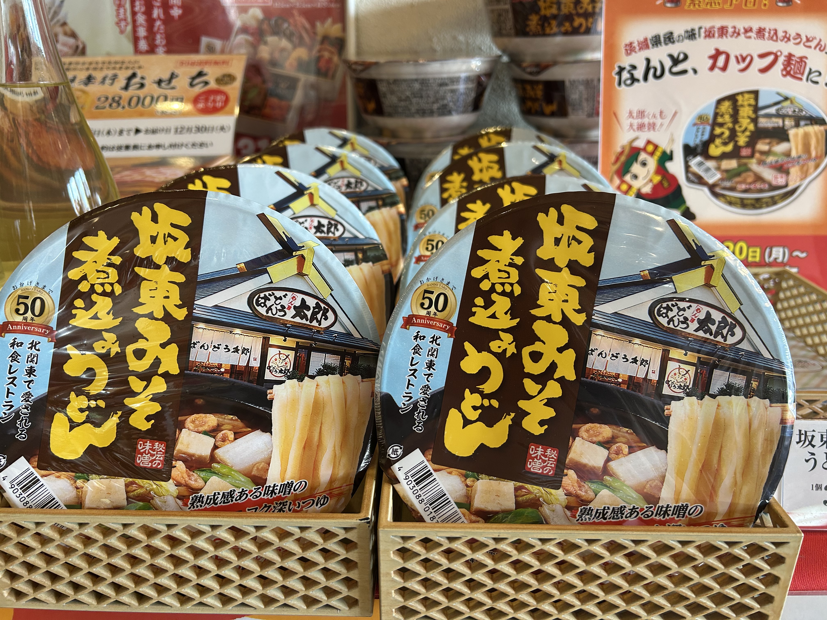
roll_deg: +0.3
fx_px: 621
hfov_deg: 67.3
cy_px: 310
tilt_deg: -22.1
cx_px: 414
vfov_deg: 53.1
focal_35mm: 26
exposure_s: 1/100
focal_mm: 5.7
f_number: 1.5
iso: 125
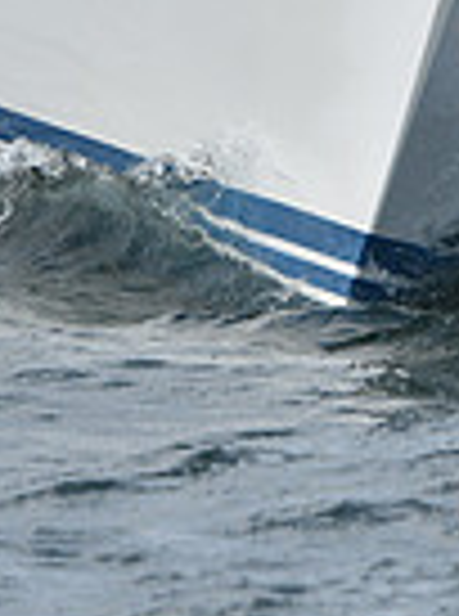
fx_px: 12328
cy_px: -178
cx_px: 220
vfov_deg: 2.9
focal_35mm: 694
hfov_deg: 2.1
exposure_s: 1/1250
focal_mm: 170
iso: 250
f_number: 7.1
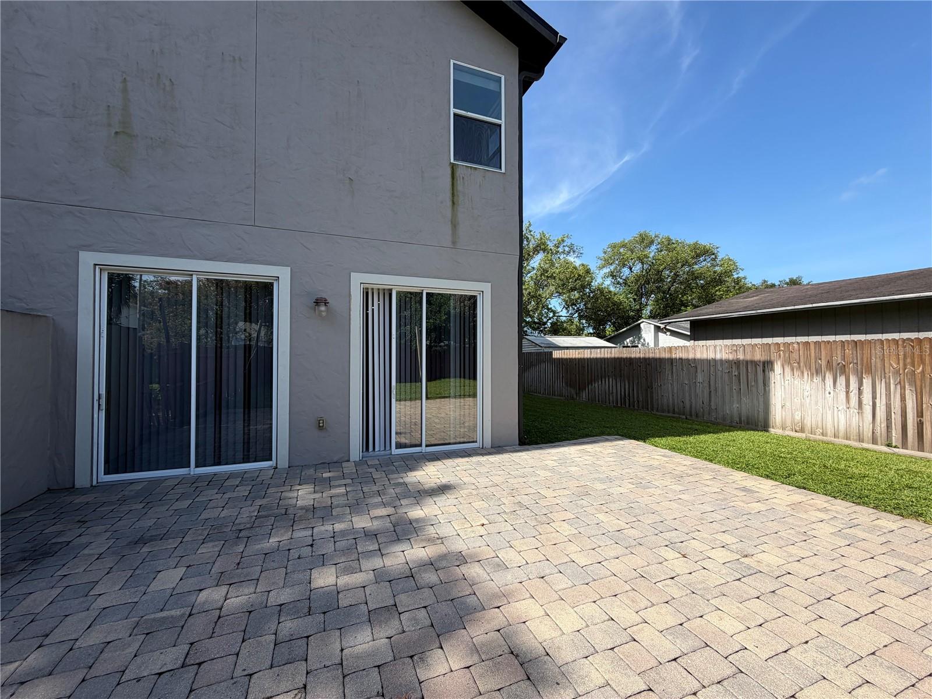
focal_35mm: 14
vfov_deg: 85.7
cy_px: 350
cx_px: 466
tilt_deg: +0.8
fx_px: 377
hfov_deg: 102.1
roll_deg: +0.2
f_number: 2.2
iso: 32
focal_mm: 2.22
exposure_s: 1/770
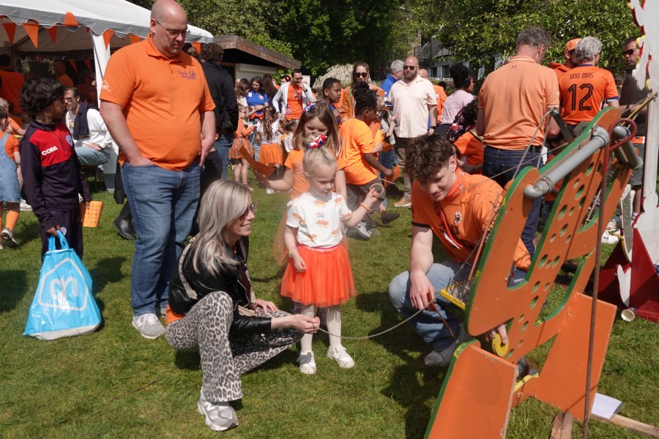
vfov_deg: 45.0
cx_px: 330
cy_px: 220
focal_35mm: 29
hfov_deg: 63.7
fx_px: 531
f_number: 4.5
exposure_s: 1/1000
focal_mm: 10.8
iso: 100
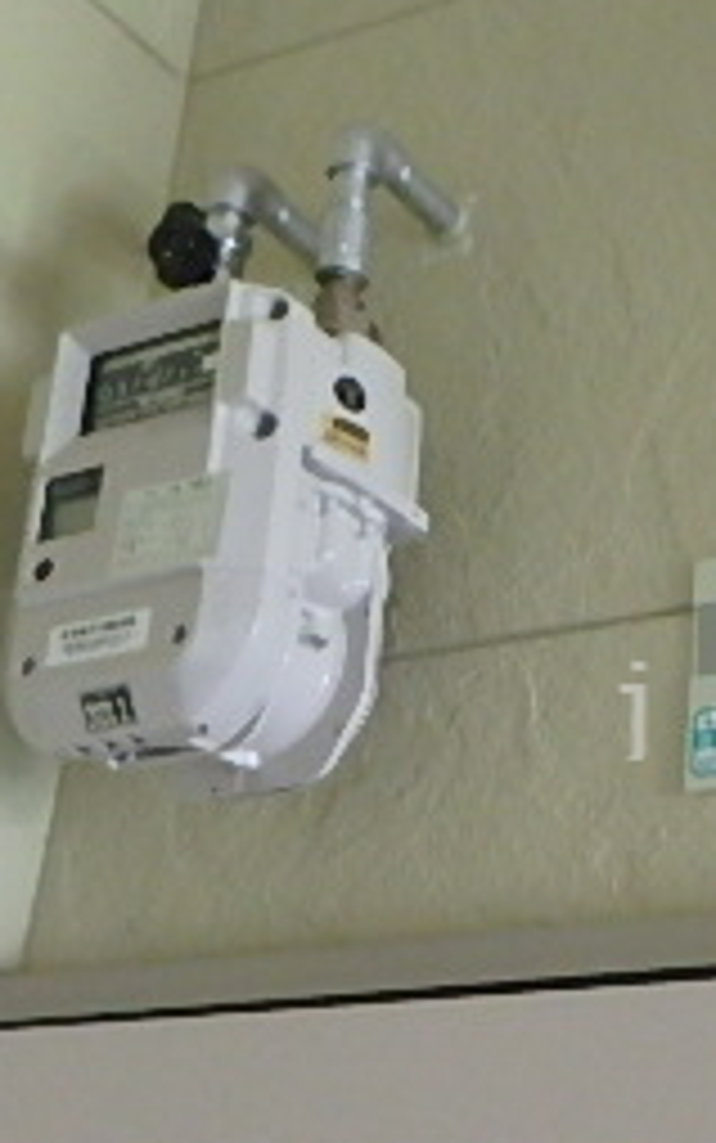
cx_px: 919
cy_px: 706
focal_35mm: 56
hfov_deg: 21.1
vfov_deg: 36.1
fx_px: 1746
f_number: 3.5
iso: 800
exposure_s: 1/25
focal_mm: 3.7
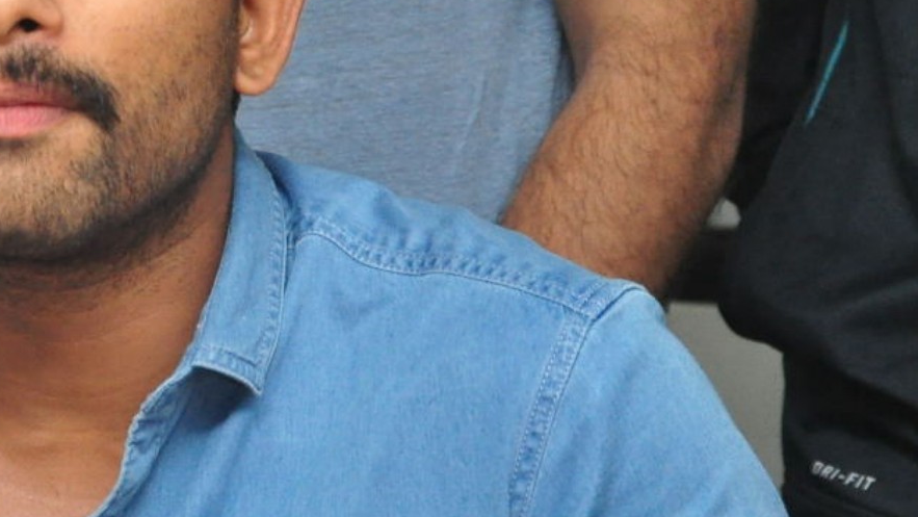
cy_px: 301
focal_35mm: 321
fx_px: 7815
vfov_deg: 3.8
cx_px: 162
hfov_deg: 6.7
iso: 1600
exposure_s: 1/125
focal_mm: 80
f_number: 5.6
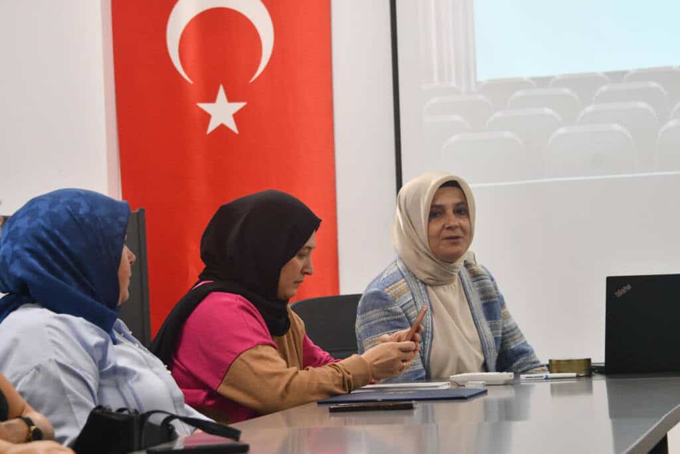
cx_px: 340
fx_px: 2607
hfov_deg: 14.9
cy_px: 227
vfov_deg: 9.9
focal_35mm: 138
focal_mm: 92
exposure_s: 1/125
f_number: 5.3
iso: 1600
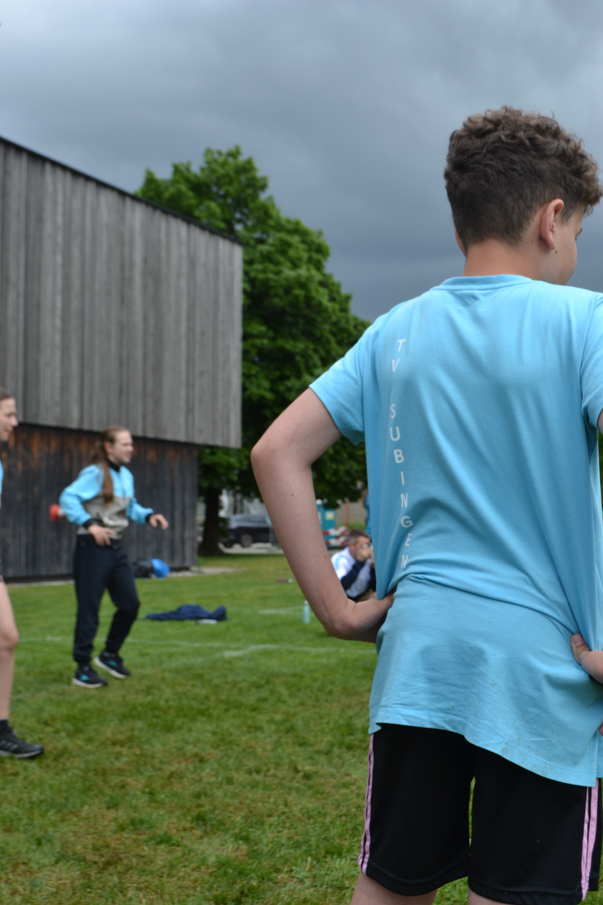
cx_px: 302
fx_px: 1206
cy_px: 452
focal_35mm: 48
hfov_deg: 28.1
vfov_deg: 41.1
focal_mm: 32
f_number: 7.1
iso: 100
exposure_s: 1/200
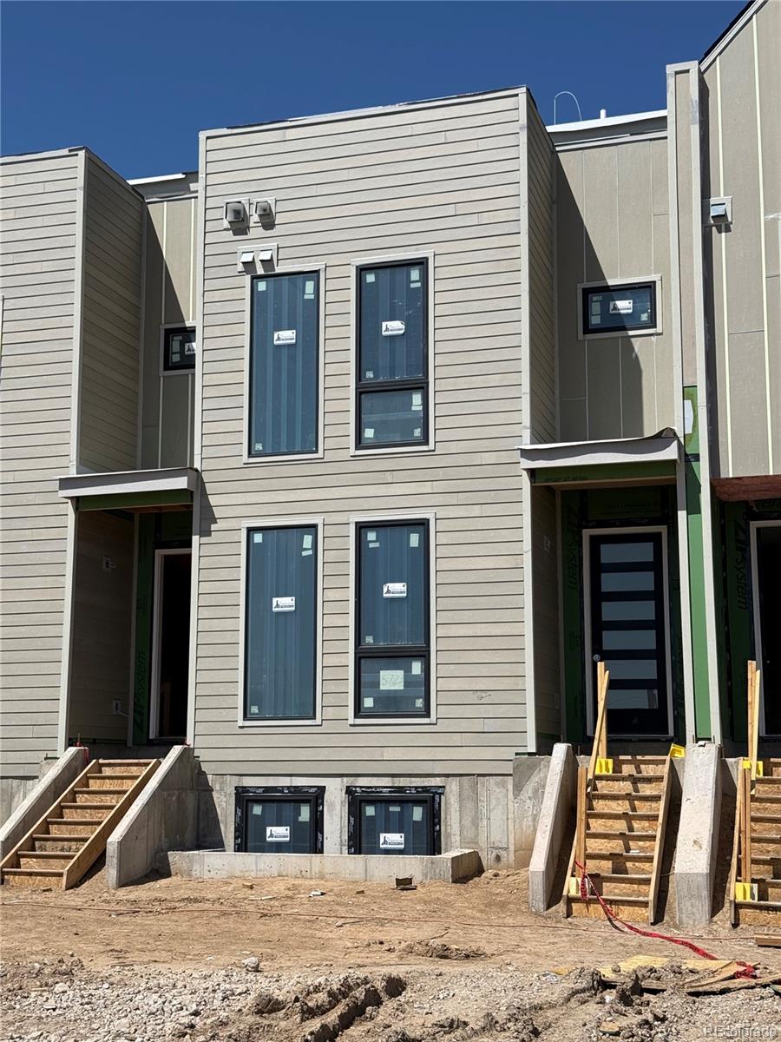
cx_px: 390
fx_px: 1444
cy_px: 521
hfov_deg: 30.3
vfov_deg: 39.7
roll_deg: -0.9
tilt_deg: +9.9
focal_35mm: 48
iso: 64
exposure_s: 1/7874
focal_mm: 6.76
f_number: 1.78
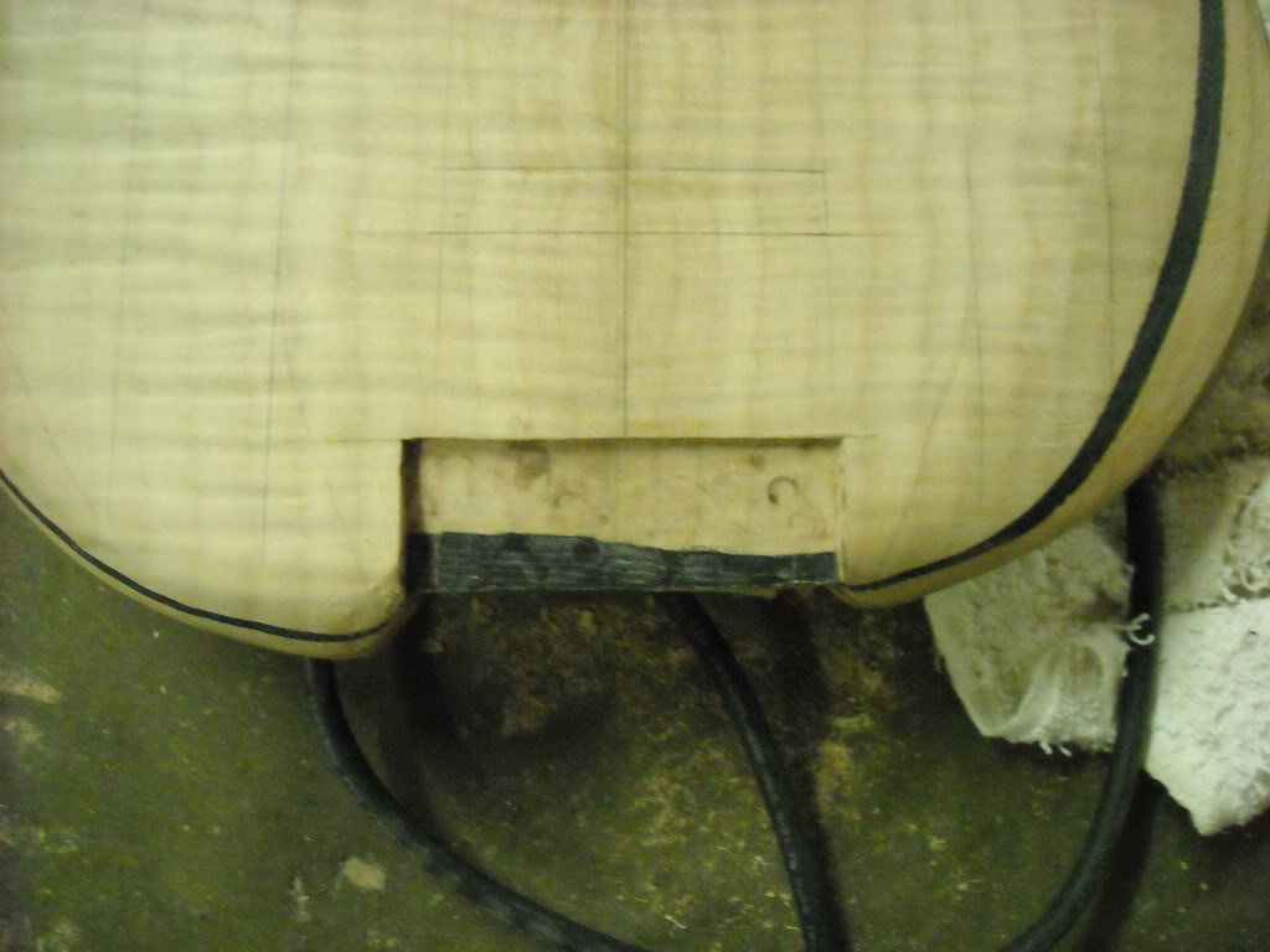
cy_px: 476
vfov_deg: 40.7
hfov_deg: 52.6
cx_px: 635
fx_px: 1284
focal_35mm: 35
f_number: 2.8
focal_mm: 5.7
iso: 800
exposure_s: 1/24
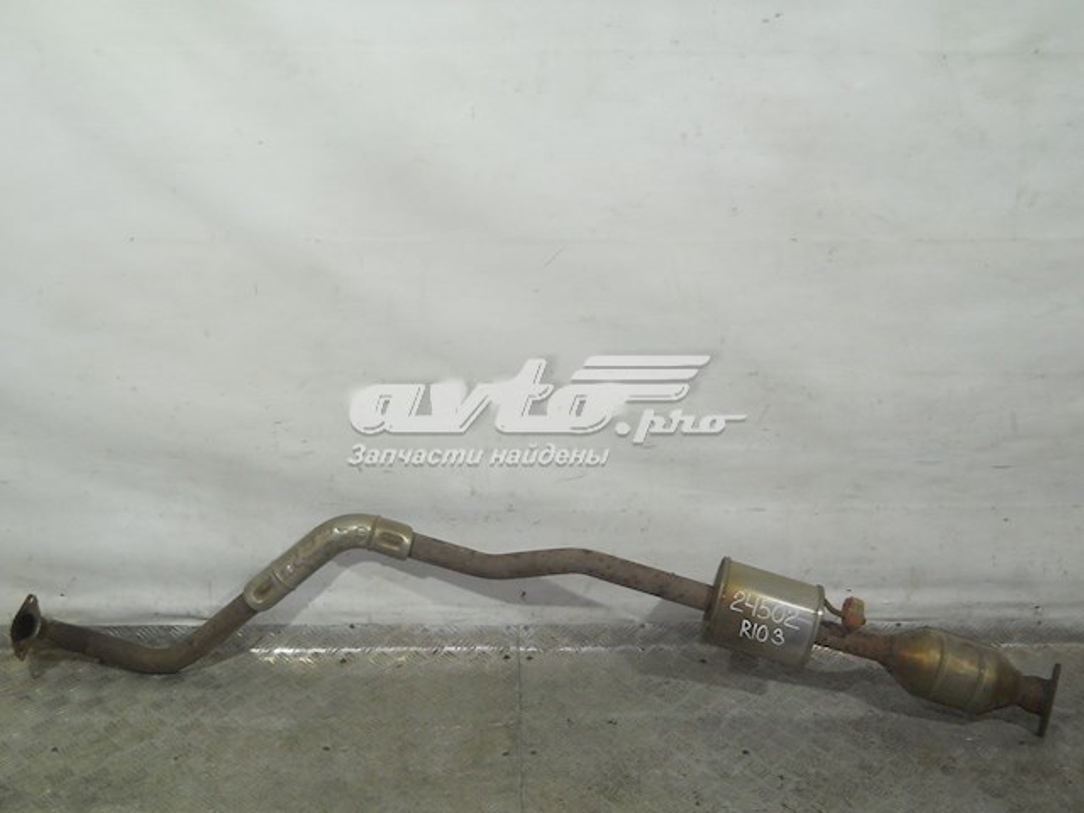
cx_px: 542
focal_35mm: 41
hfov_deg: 45.8
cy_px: 406
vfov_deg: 35.1
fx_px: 1284
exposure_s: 1/30
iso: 100
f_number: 3.1
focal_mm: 6.72
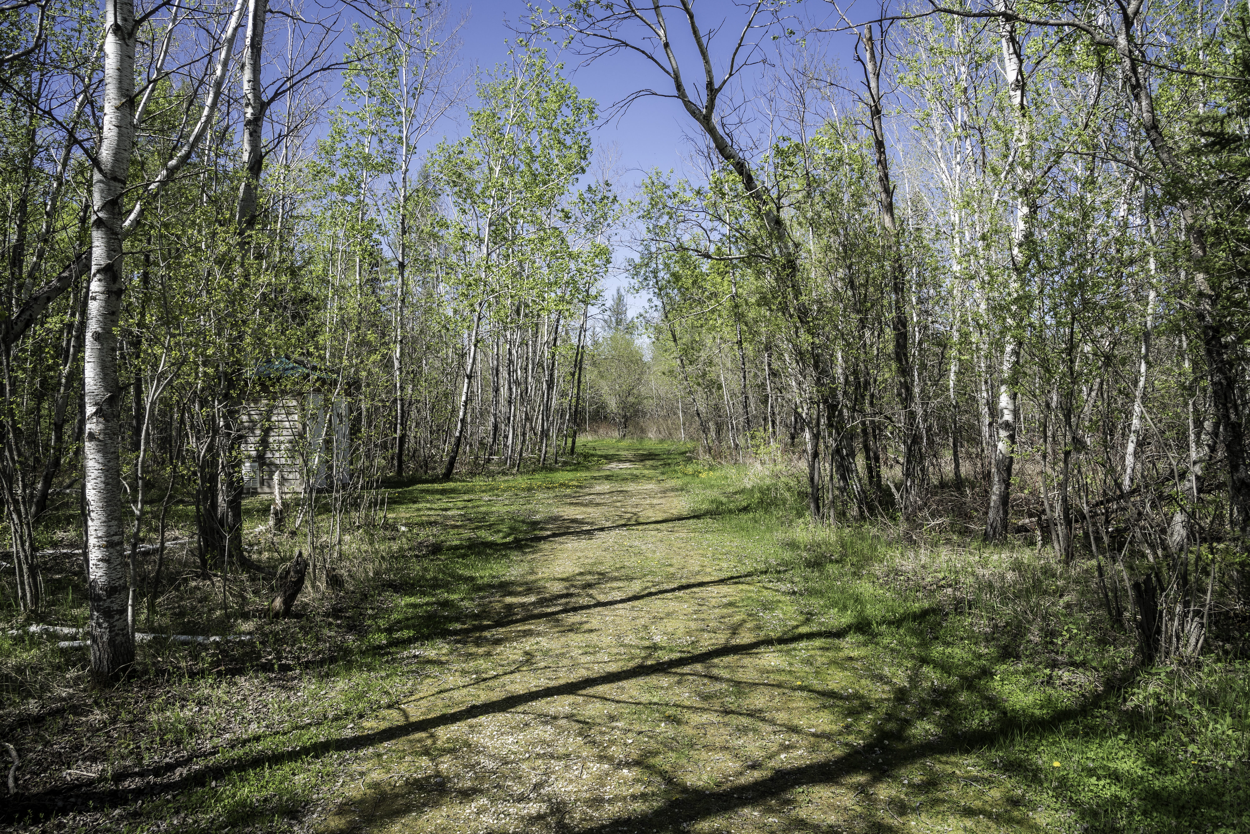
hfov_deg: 73.7
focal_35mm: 24
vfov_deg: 53.2
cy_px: 417
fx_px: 834
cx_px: 625
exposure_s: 1/320
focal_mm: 24
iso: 400
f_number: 10
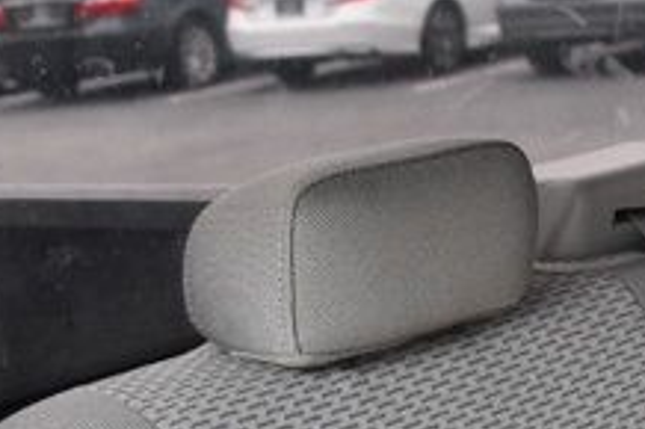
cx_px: 642
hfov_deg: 15.8
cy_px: 435
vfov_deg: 10.7
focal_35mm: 127
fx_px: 2274
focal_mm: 18
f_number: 4
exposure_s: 1/125
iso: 1100
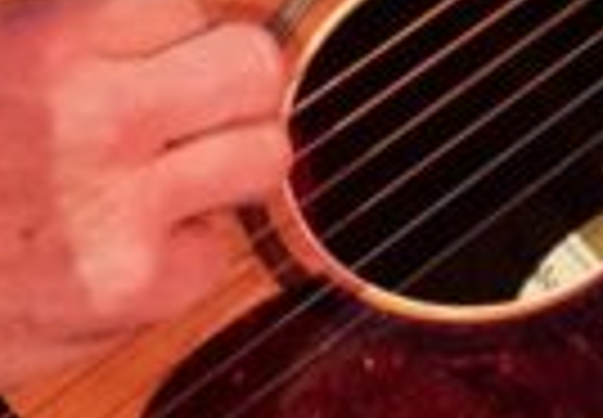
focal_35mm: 951
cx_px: 518
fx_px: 16132
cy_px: 68
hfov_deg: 2.1
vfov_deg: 1.5
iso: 1600
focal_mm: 80
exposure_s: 1/500
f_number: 4
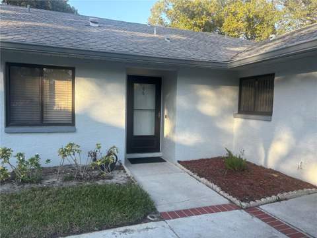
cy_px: 119
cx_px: 158
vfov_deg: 53.1
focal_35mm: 26
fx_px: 238
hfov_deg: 67.3
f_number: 1.6
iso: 50
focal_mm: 5.96
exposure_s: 1/446
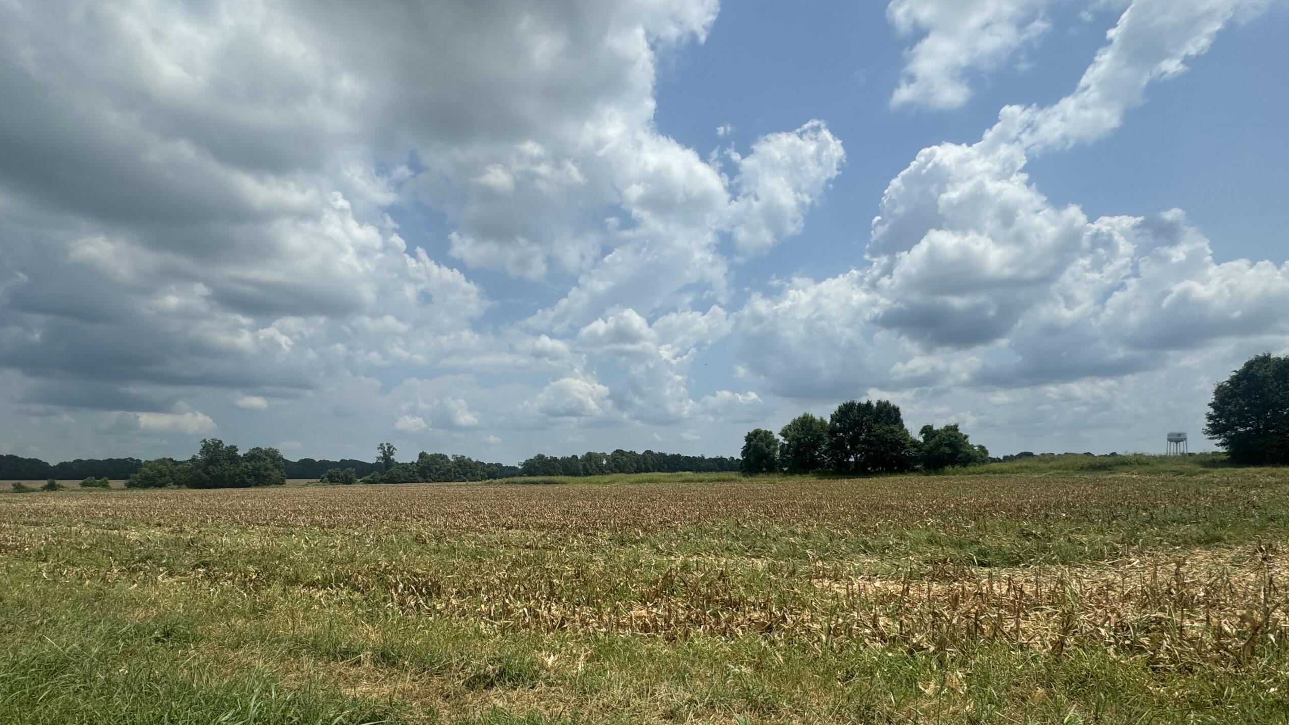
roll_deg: +1.0
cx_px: 649
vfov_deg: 59.7
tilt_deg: -0.6
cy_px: 478
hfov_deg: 92.7
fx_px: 615
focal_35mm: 18
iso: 50
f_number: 2.2
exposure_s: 1/3906
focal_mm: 2.22
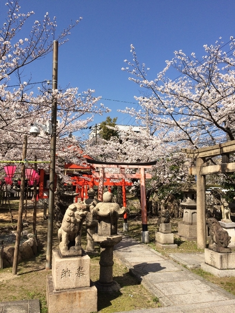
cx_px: 118
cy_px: 156
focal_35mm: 29
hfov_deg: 48.2
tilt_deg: +7.0
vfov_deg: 61.7
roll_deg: +0.8
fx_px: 262
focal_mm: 4.15
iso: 32
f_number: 2.2
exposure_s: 1/2415
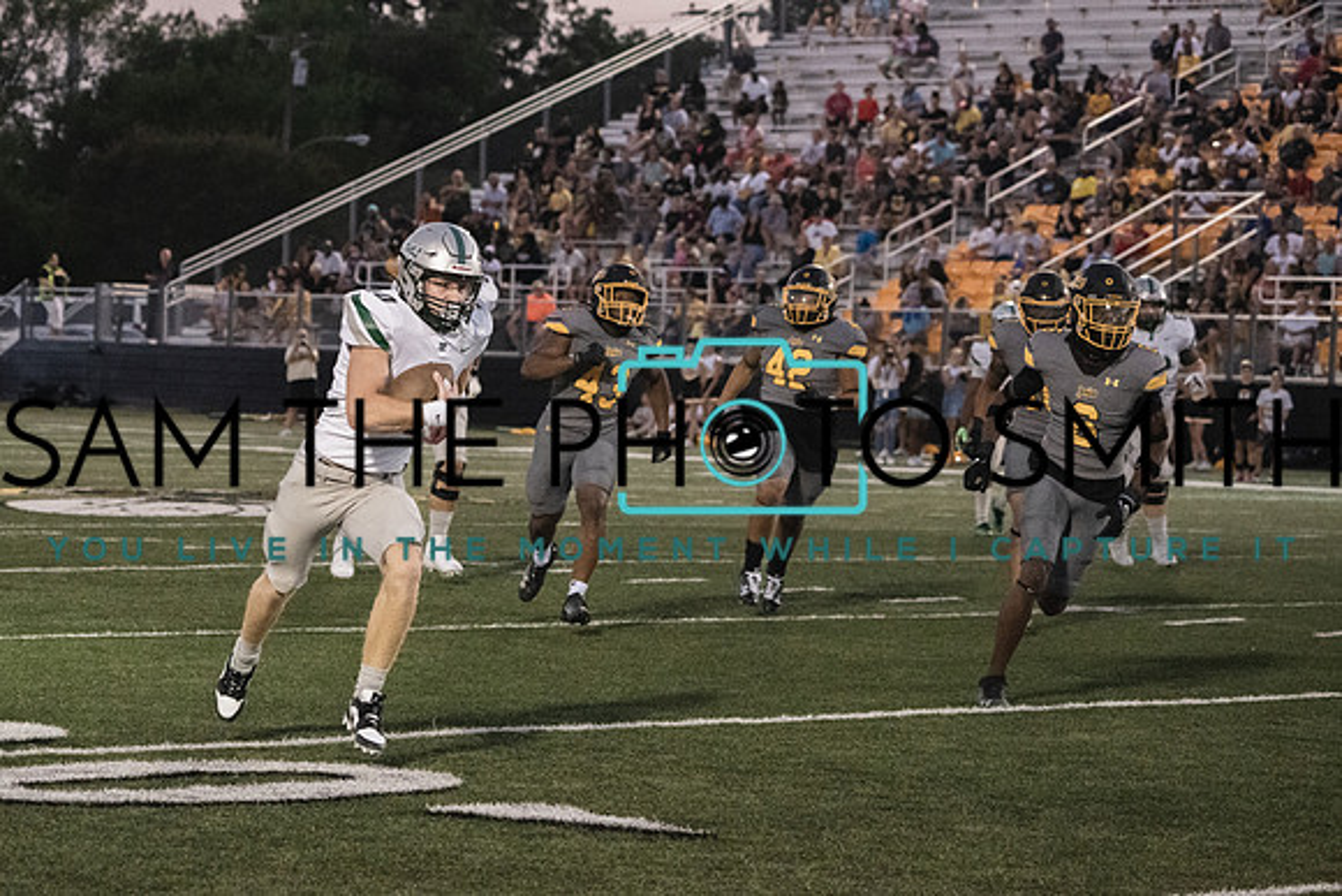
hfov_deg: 14.7
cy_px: 501
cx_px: 423
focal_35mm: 139
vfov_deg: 9.9
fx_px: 5188
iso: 12800
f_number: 5.6
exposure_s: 1/1250
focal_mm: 100
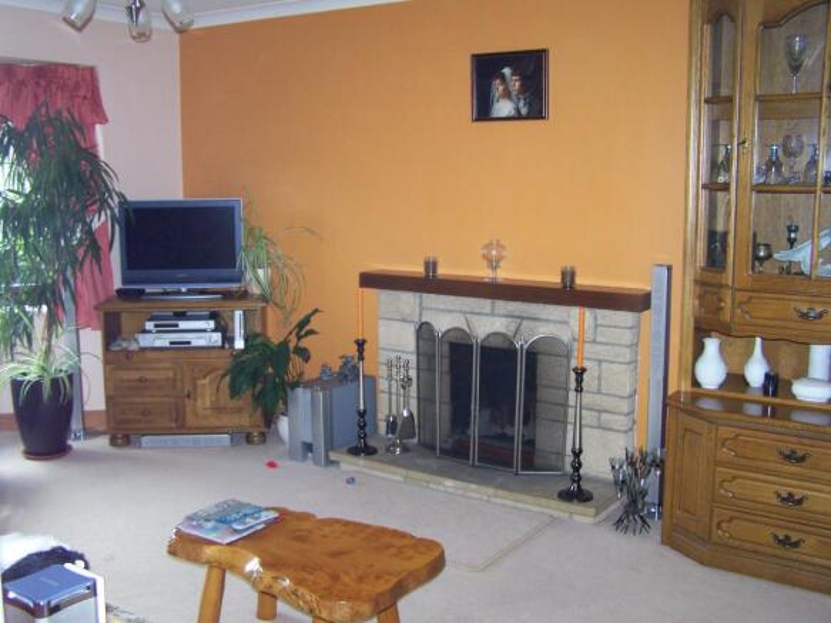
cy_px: 312
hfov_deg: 49.0
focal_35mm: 38
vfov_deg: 37.7
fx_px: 912
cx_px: 416
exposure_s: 1/60
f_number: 2.8
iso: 160
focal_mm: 6.3
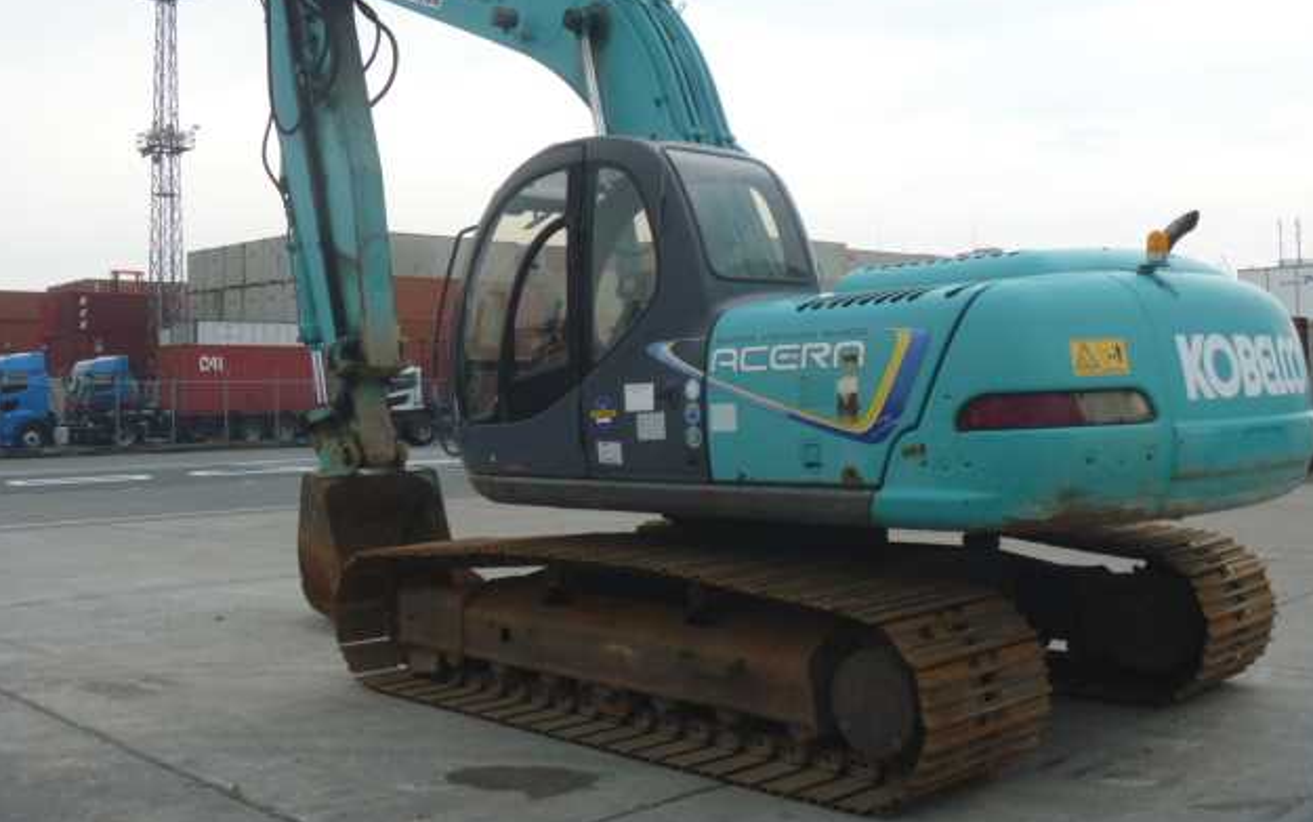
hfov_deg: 51.5
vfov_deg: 33.5
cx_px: 666
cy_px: 343
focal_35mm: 38
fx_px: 1360
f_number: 3.5
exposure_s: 1/160
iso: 80
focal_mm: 6.3
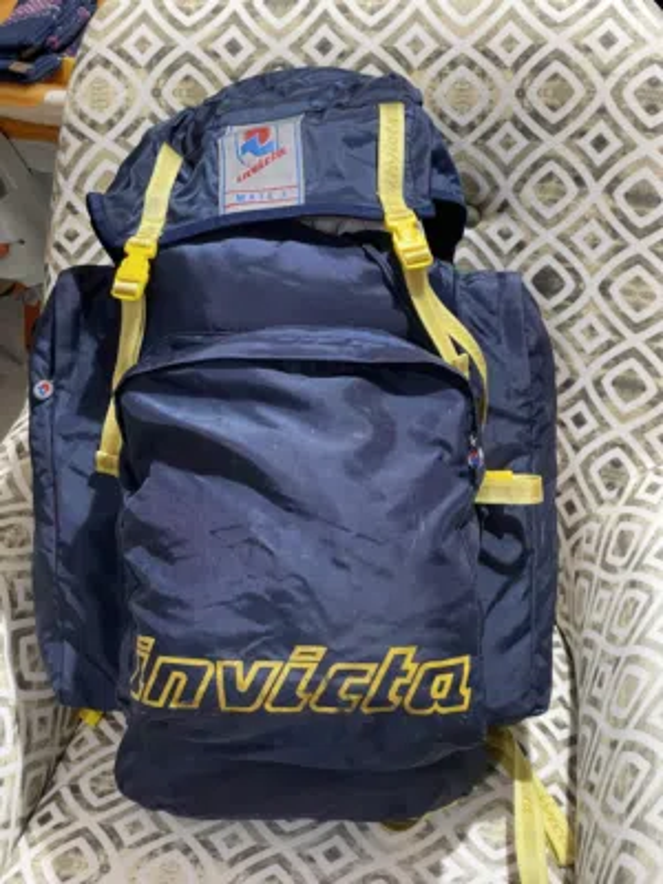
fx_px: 1328
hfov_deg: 28.0
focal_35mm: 52
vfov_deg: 36.8
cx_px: 332
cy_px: 442
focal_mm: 6
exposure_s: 1/50
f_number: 2
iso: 640
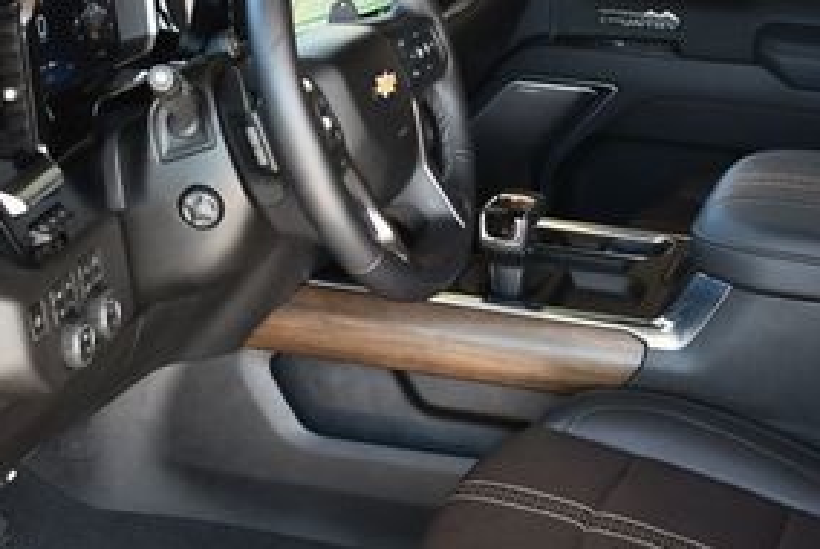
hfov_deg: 25.0
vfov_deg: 16.9
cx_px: 456
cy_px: 364
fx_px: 1847
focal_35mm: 81
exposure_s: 1/250
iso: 640
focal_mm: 18
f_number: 3.5
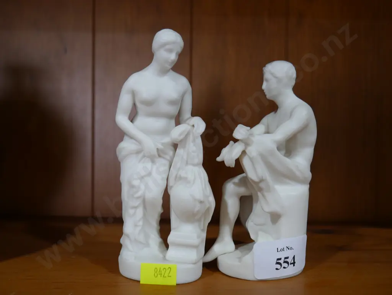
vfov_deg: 44.2
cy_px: 148
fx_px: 363
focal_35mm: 32
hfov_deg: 56.8
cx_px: 196
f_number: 3.6
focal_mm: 16
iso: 400
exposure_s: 1/60
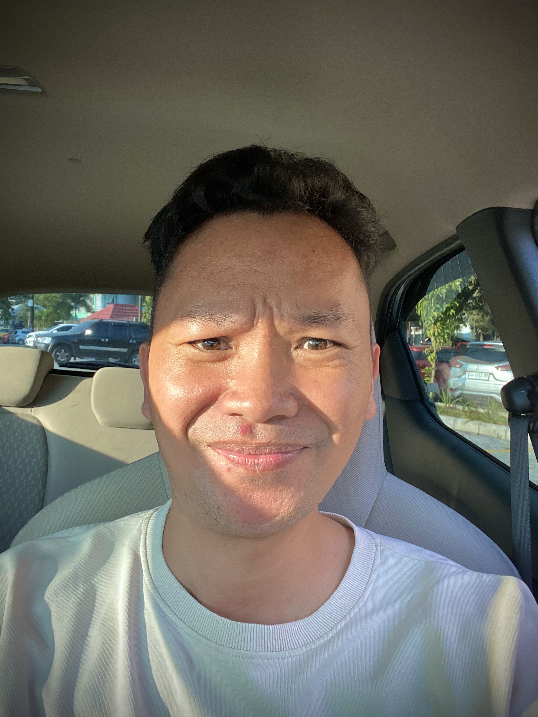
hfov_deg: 46.8
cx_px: 269
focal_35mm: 30
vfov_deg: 60.0
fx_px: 622
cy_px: 358
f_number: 2.2
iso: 40
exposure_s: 1/122
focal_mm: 2.71
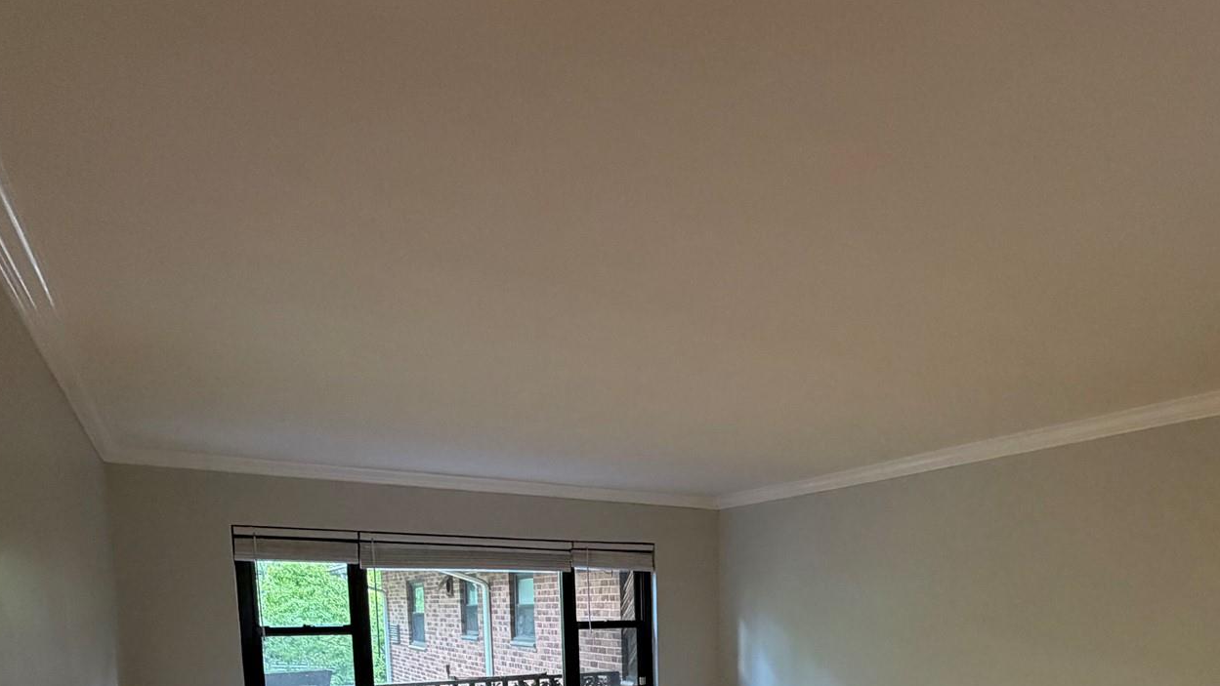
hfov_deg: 72.7
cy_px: 700
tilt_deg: -6.3
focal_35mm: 25
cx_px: 768
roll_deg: +1.0
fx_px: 809
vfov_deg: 39.9
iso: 320
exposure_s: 1/60
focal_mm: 2.22
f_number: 2.2
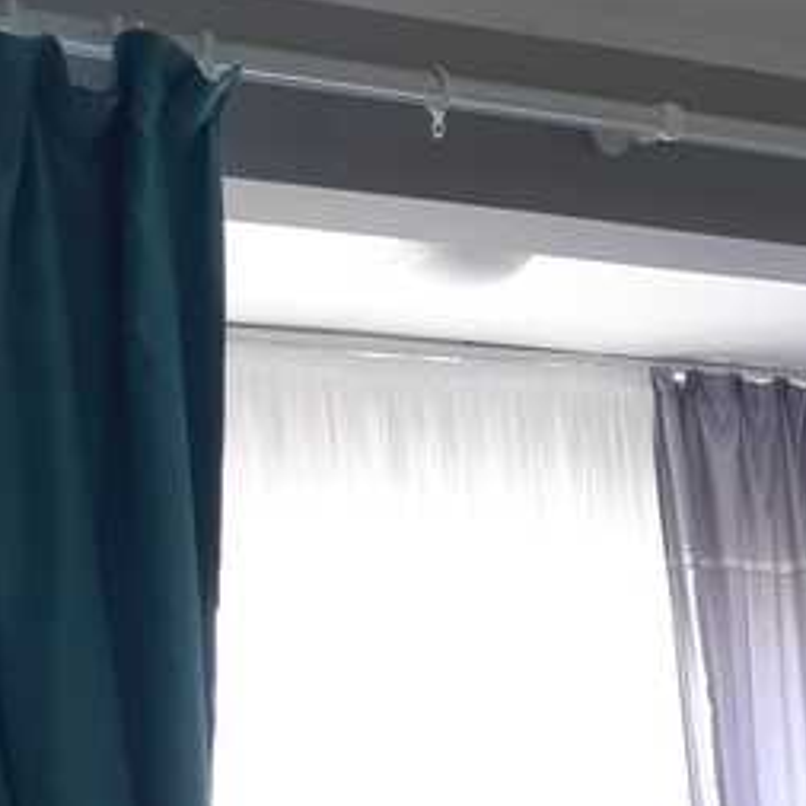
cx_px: 1214
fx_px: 2450
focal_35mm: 93
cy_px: 1513
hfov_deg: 16.9
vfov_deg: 15.6
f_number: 1.7
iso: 50
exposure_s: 1/50
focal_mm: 3.93
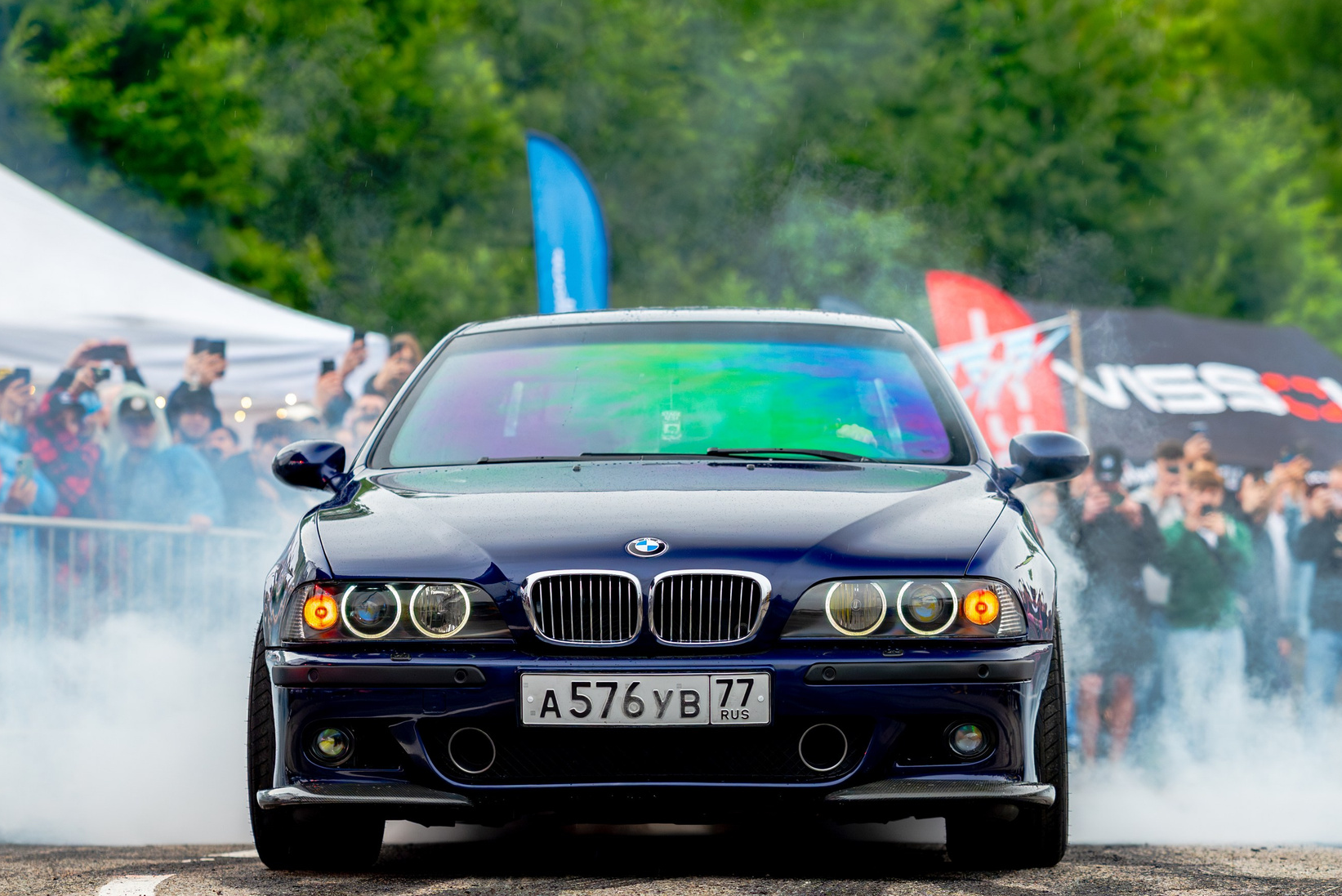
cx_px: 659
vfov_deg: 10.2
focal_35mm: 134
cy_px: 621
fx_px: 4997
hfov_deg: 15.3
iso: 800
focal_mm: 85
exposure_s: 1/250
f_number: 2.5
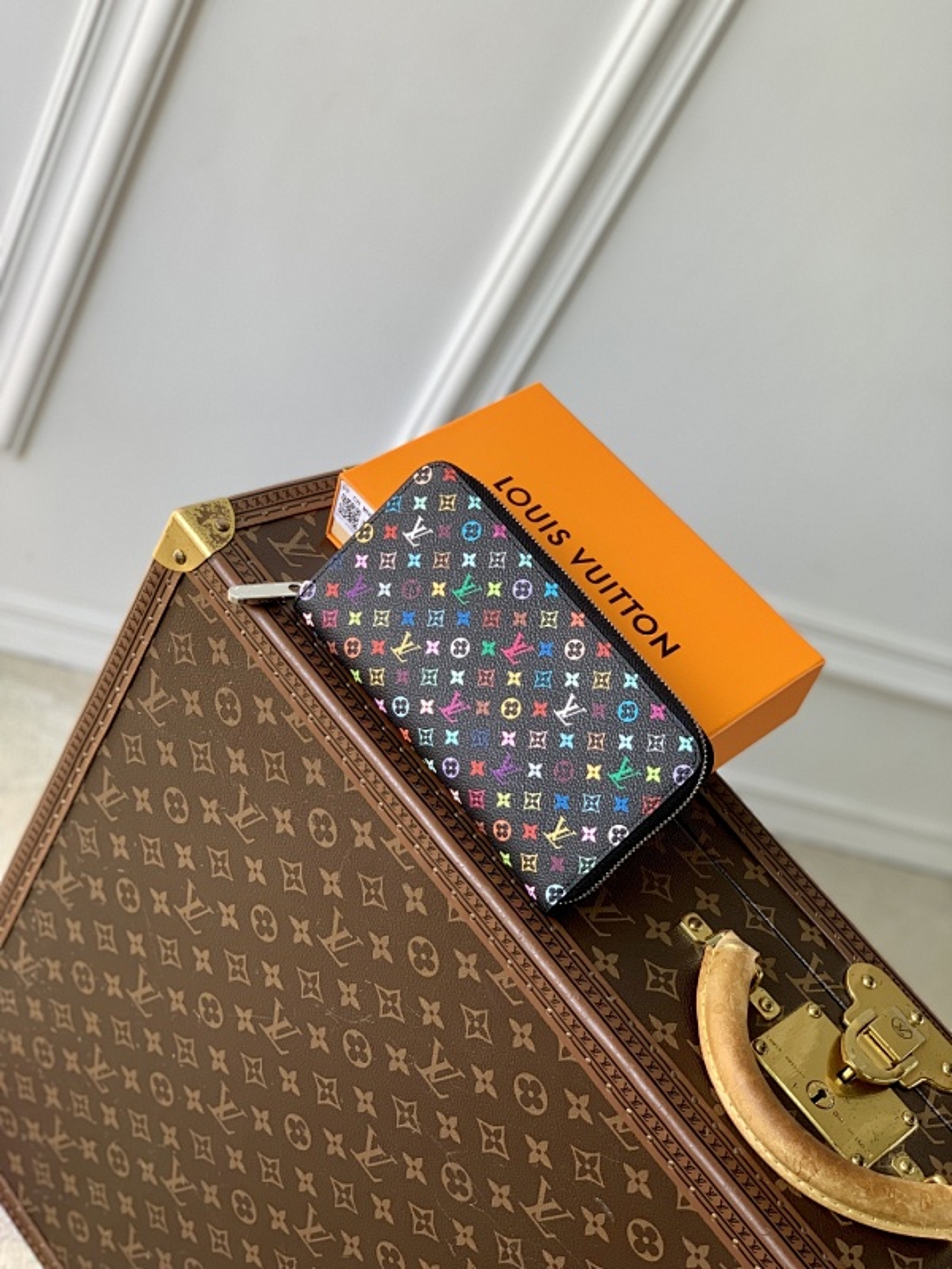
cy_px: 634
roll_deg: -32.5
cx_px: 476
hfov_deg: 28.0
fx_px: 1907
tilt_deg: -36.5
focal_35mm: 52
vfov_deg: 36.8
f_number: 2.4
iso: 25
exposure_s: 1/122
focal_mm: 6
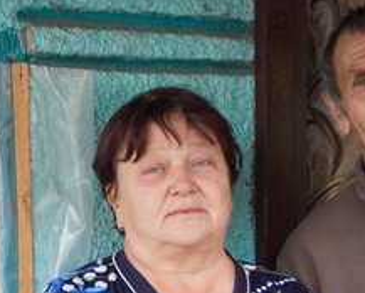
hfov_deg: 19.7
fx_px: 1037
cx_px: 299
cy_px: 184
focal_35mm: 96
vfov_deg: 16.1
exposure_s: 1/160
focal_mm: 37
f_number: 5.6
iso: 1000
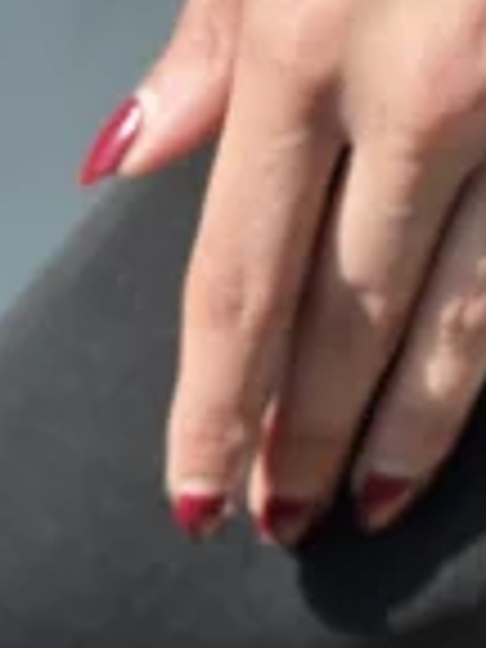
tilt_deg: -17.0
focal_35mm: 133
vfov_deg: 14.1
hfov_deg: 10.9
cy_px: -248
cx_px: 594
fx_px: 2490
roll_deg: -0.9
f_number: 1.78
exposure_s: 1/422
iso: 100
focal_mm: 6.76
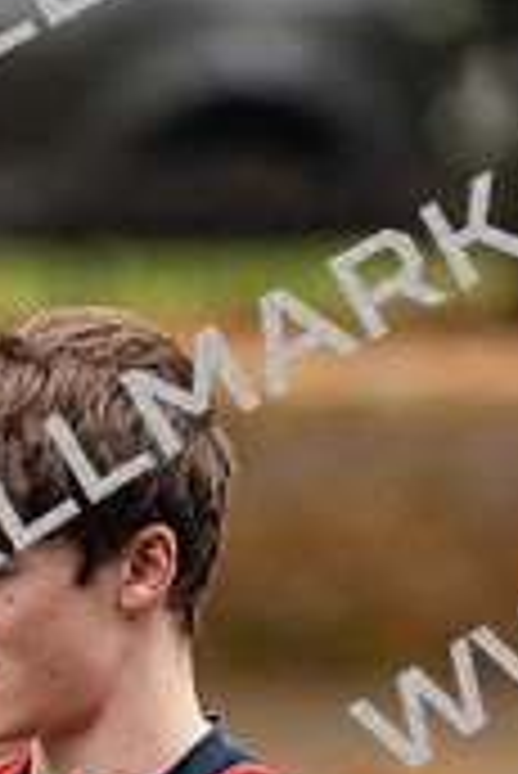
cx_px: 23
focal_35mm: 1351
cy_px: 844
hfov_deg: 1.0
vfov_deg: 1.5
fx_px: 29098
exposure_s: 1/2500
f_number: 4.5
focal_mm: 400
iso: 2500
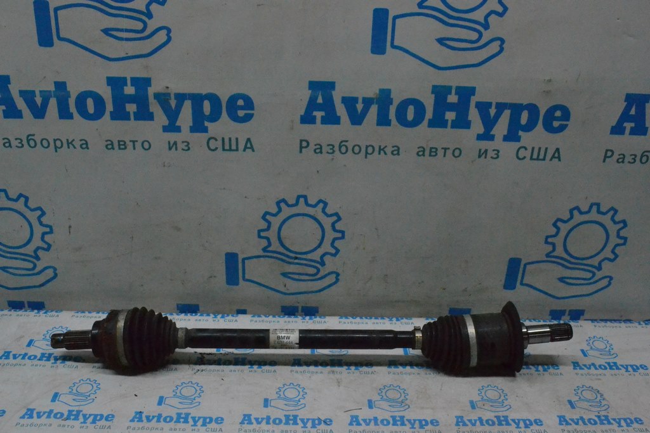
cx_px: 325
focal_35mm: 36
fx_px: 650
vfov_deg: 36.9
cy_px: 216
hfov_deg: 53.1
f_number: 9
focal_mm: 24
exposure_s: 1/1000
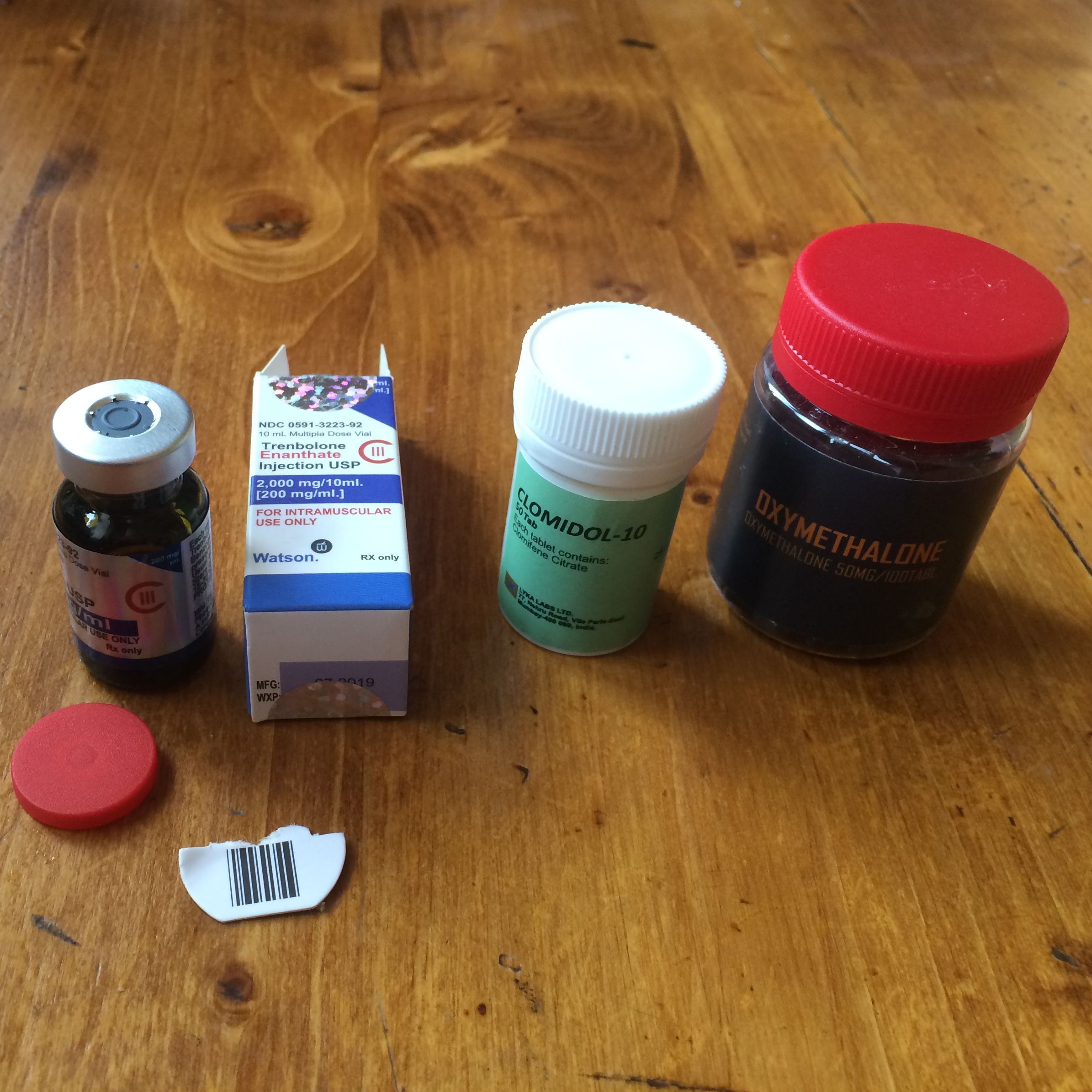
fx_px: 1249
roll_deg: -1.9
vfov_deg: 47.2
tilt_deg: -42.3
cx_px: 361
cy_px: 535
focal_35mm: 35
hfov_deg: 46.5
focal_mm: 4.15
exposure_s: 1/33
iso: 50
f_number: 2.2
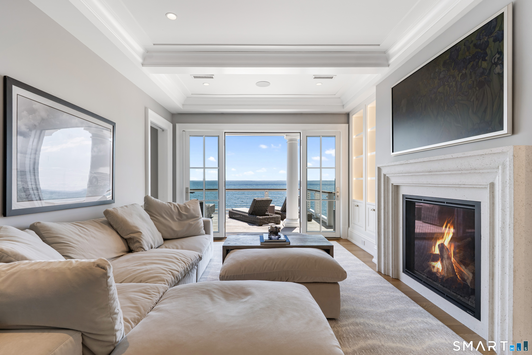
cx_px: 266
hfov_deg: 93.3
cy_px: 178
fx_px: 251
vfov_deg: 70.4
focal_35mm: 17
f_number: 8
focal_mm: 17
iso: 320
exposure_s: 1/15
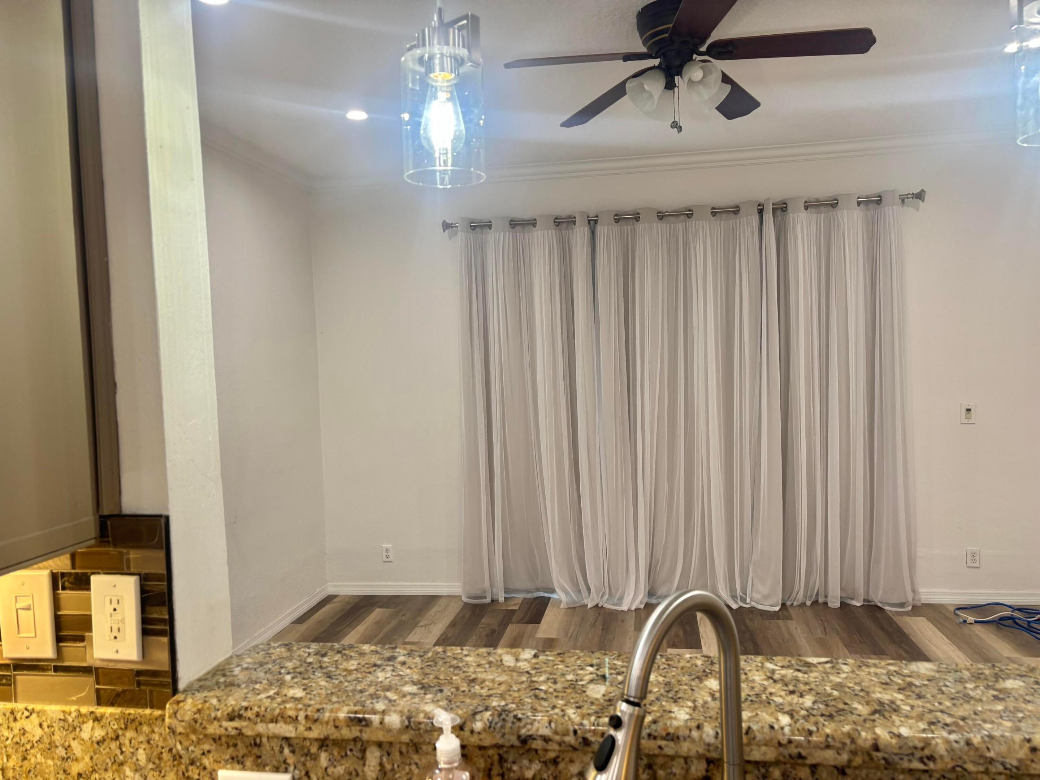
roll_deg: +2.2
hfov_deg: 67.3
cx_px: 520
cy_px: 390
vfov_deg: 53.1
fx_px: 781
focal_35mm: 26
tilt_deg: -3.7
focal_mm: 5.96
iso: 125
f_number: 1.6
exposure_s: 1/60
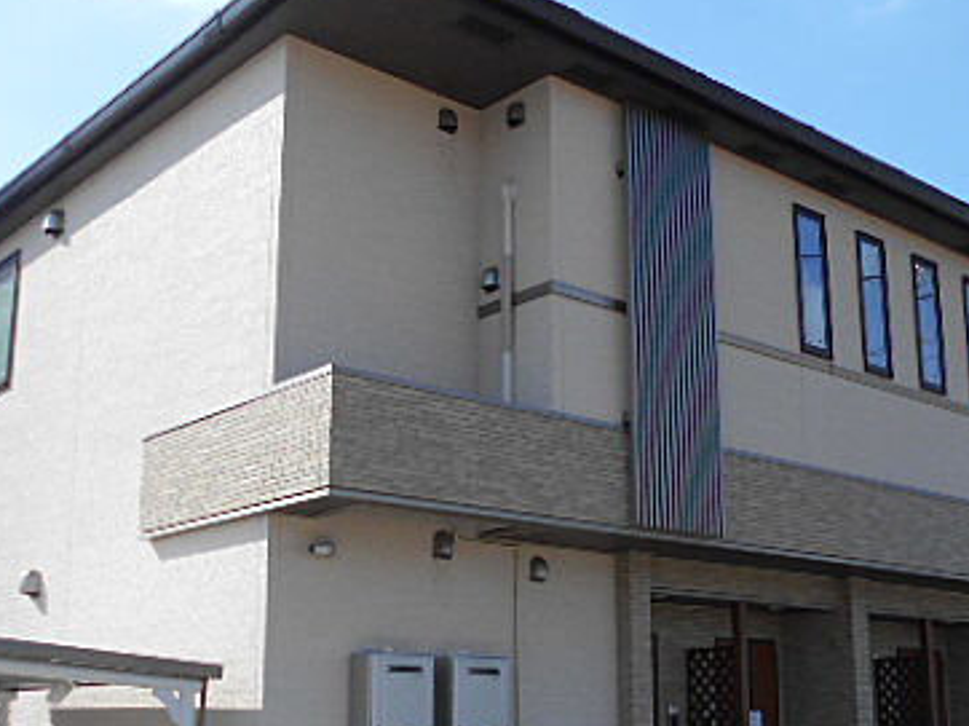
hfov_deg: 41.2
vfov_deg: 31.3
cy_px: 453
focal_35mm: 46
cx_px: 522
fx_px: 1287
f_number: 3.2
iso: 80
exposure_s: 1/800
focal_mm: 4.6
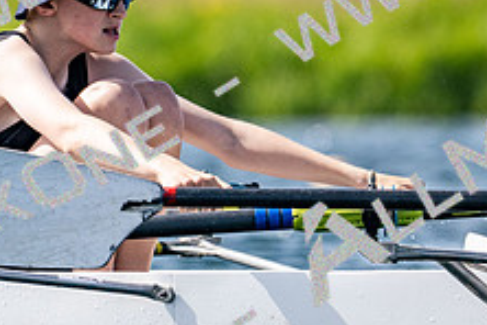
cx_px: 114
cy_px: 99
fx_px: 21237
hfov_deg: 1.3
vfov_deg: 0.9
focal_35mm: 1570
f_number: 4.5
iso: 250
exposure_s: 1/2500
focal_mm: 400
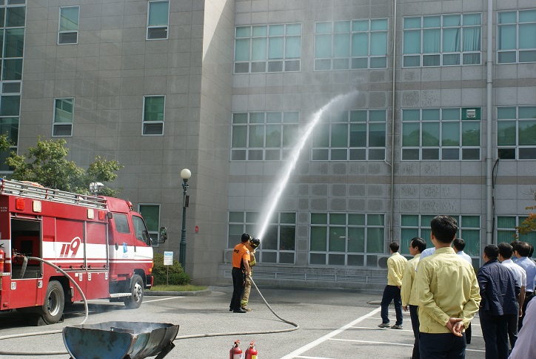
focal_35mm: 45
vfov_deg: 29.9
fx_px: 671
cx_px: 268
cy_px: 180
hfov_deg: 43.6
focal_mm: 30
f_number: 10
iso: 100
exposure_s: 1/100
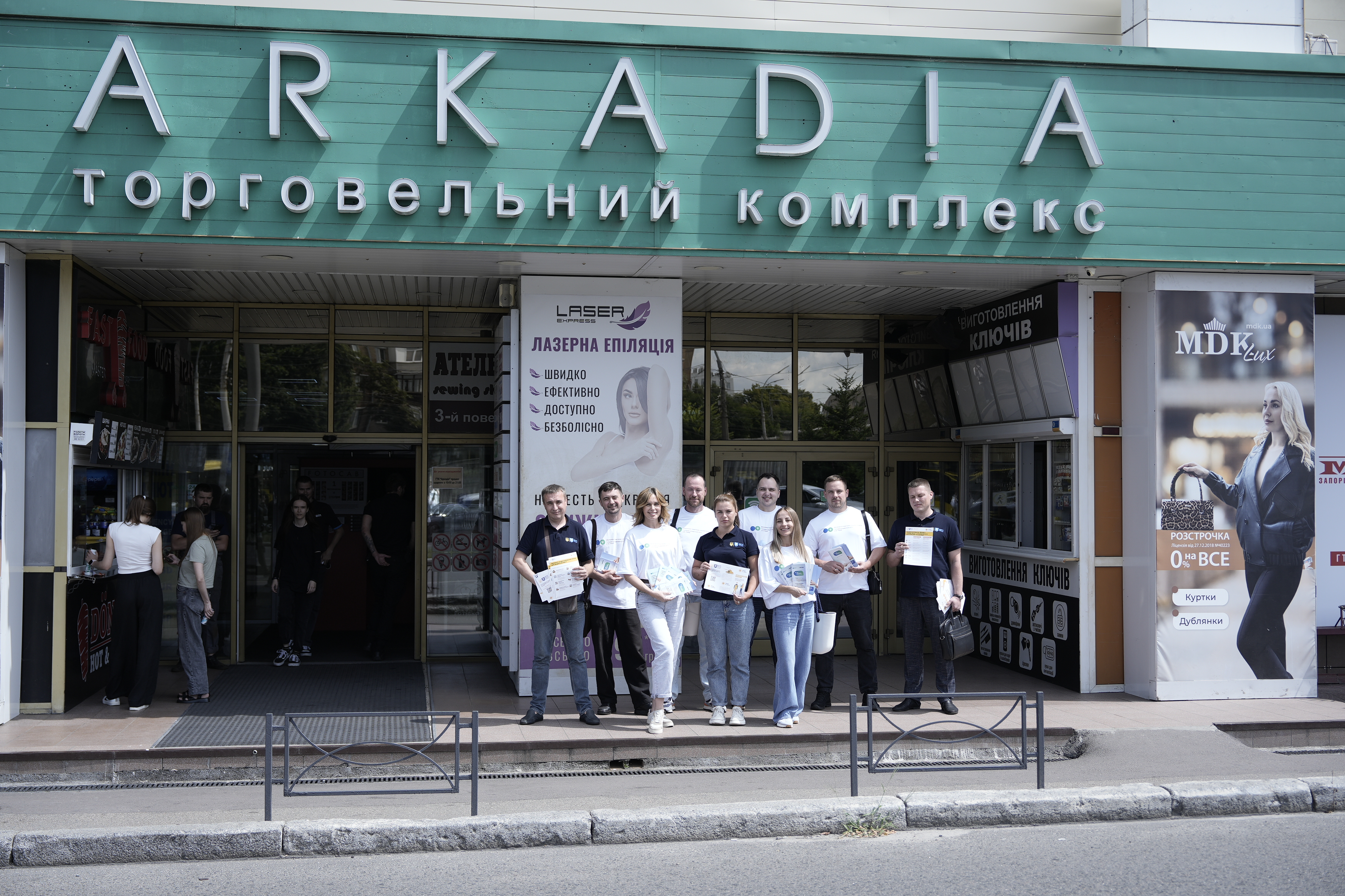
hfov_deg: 45.4
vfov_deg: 31.2
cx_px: 672
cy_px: 448
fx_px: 1606
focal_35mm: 43
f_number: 2.8
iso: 100
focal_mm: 43
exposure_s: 1/1250
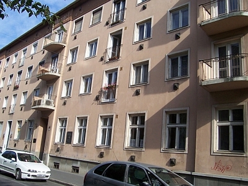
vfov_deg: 41.8
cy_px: 93
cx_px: 124
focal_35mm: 34
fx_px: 244
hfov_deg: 54.0
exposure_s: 1/350
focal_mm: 5.6
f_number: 5.6
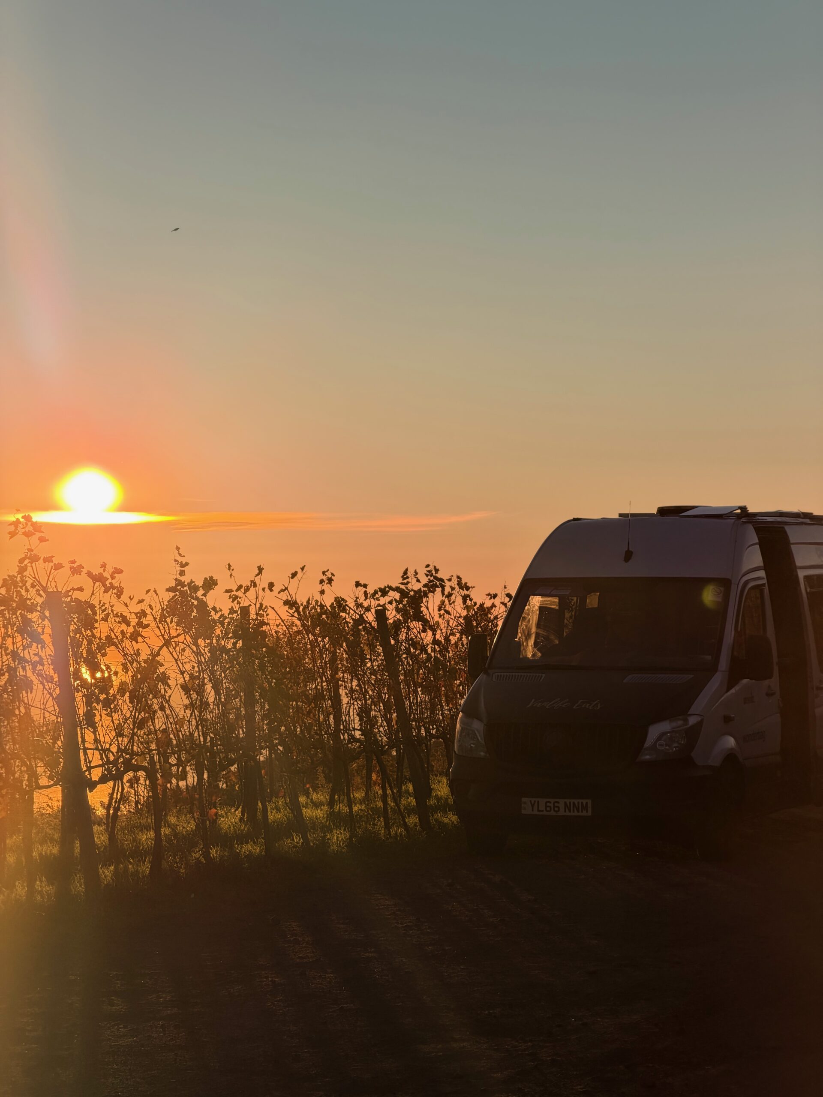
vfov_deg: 19.6
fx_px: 3170
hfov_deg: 14.8
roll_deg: +0.7
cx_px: 412
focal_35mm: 100
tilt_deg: +0.7
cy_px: 548
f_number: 2.8
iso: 20
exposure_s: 1/672
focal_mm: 16.89
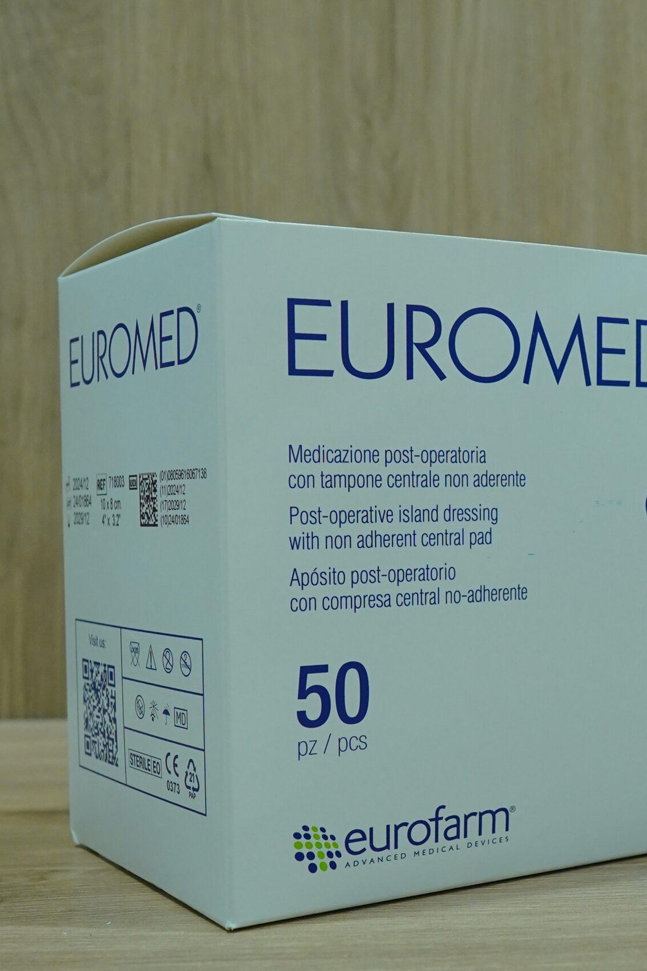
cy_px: 538
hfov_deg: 24.8
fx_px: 1456
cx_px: 468
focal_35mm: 54
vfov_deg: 36.8
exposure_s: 1/100
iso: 2000
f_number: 6.3
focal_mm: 24
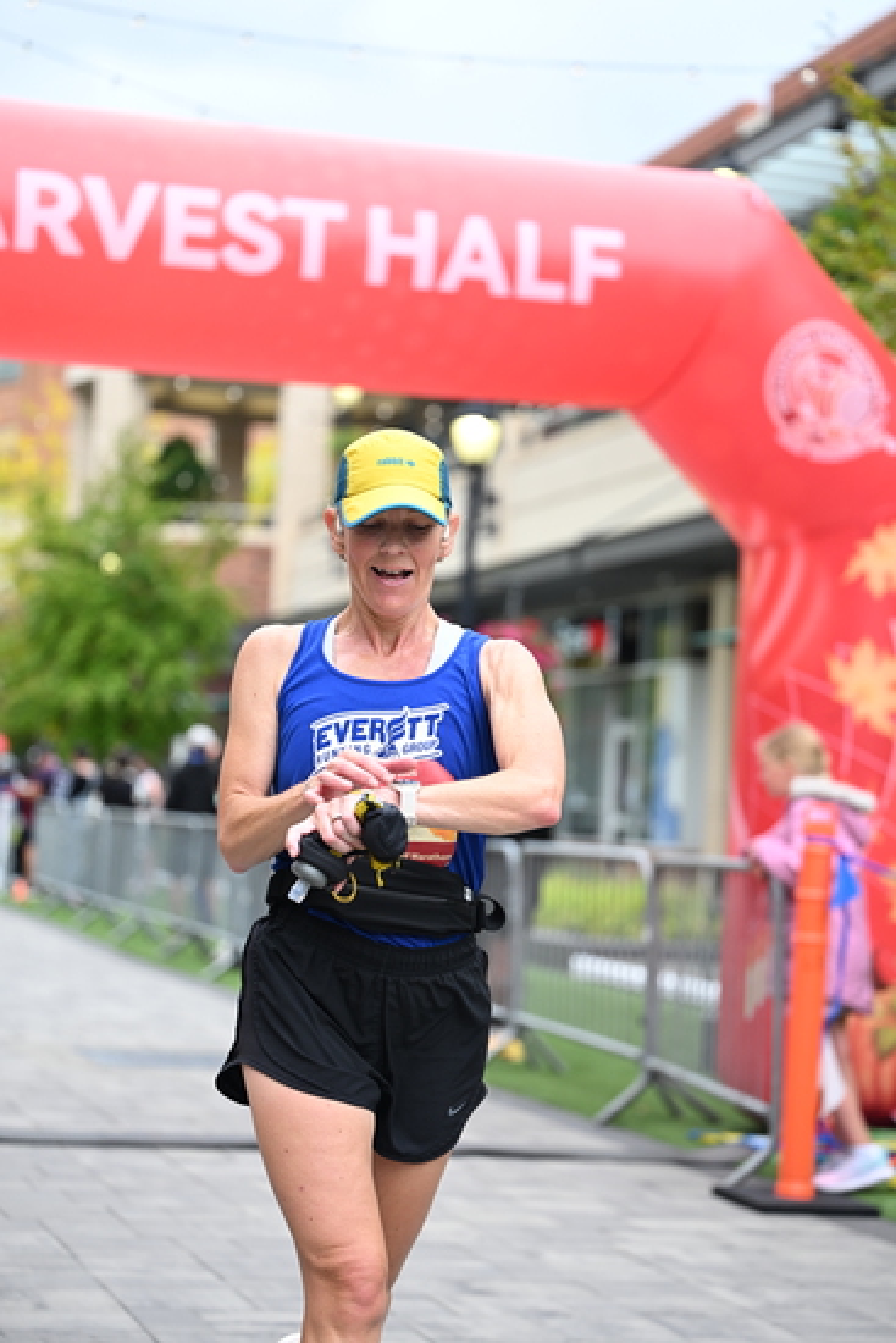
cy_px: 672
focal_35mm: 78
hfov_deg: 17.5
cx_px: 448
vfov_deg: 26.0
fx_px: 2910
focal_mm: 78
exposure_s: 1/1600
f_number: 2.8
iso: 640
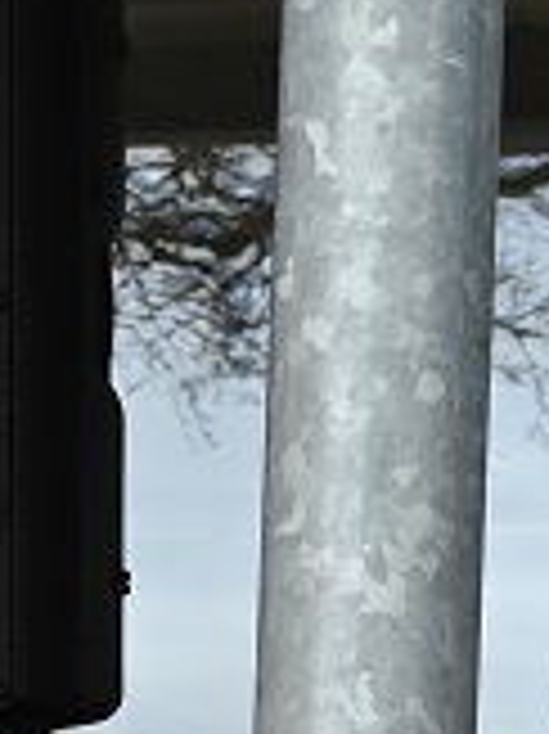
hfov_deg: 3.5
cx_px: -873
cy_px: 1211
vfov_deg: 4.7
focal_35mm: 416
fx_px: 8808
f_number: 4
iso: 220
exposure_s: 1/250
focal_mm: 47
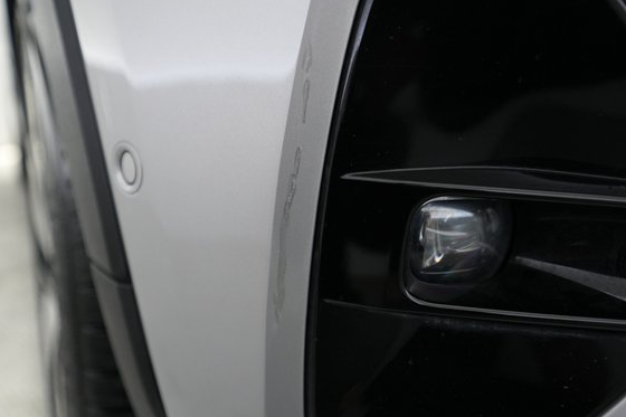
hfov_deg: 58.7
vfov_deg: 41.1
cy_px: 192
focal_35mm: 32
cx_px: 321
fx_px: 556
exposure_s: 1/60
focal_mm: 28
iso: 1600
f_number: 2.8
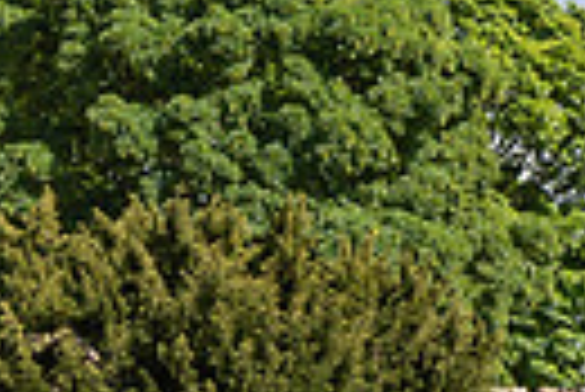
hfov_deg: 6.8
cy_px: 175
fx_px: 4864
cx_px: -304
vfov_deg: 4.6
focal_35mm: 299
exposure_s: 1/1000
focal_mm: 32
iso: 125
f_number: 5
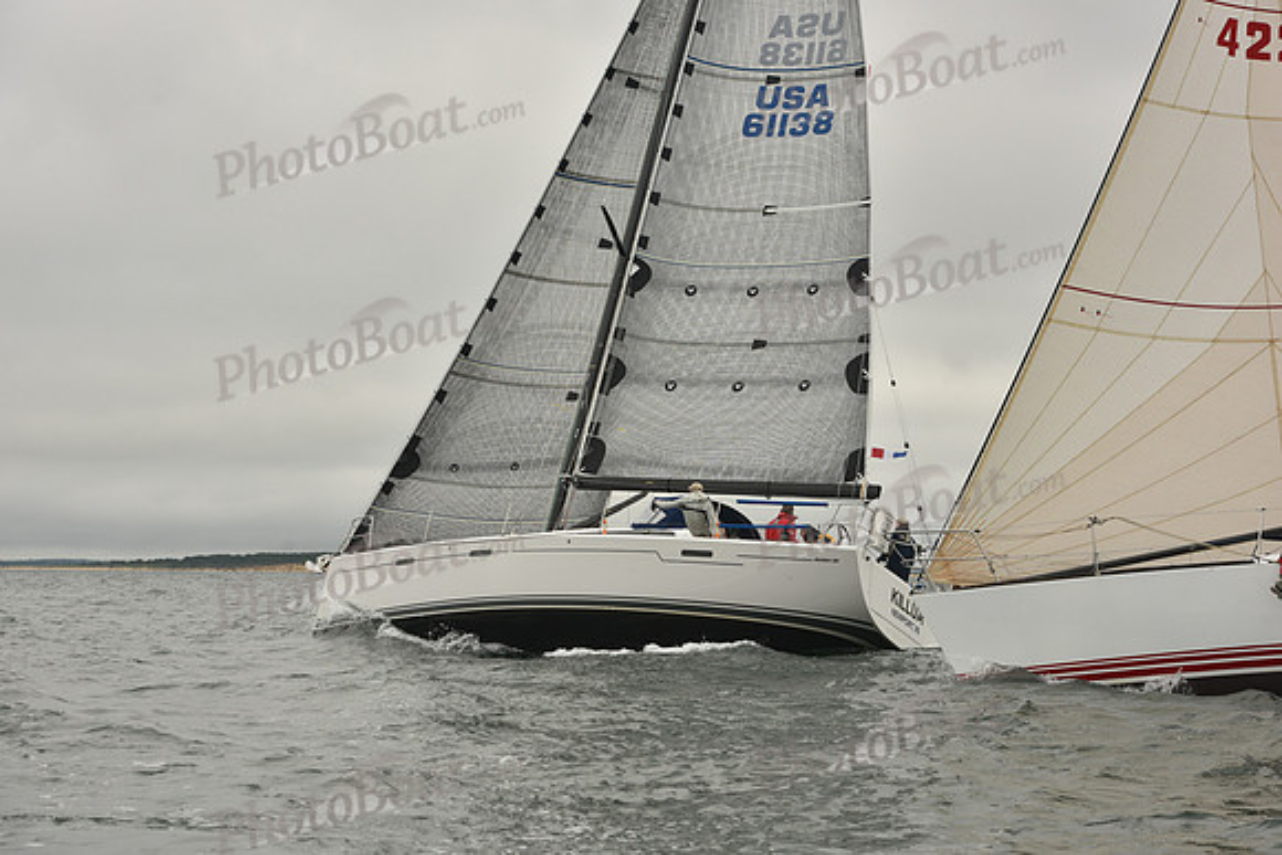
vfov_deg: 18.2
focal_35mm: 75
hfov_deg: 27.0
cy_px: 428
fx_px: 2671
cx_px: 641
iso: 320
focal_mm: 75
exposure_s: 1/800
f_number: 8
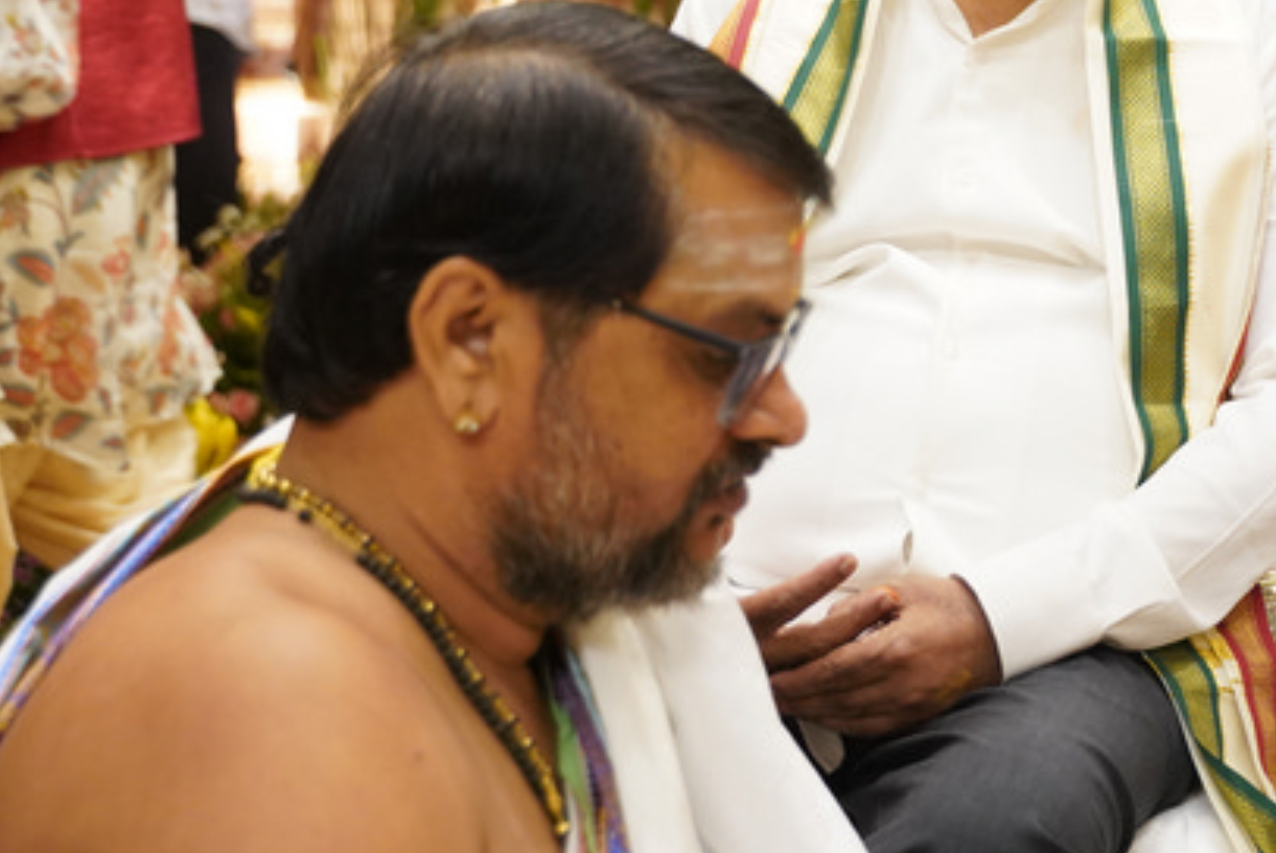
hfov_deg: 19.7
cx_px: 1475
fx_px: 3476
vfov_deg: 13.9
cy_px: 94
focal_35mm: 98
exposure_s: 1/200
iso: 2000
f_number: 3.2
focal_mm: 37
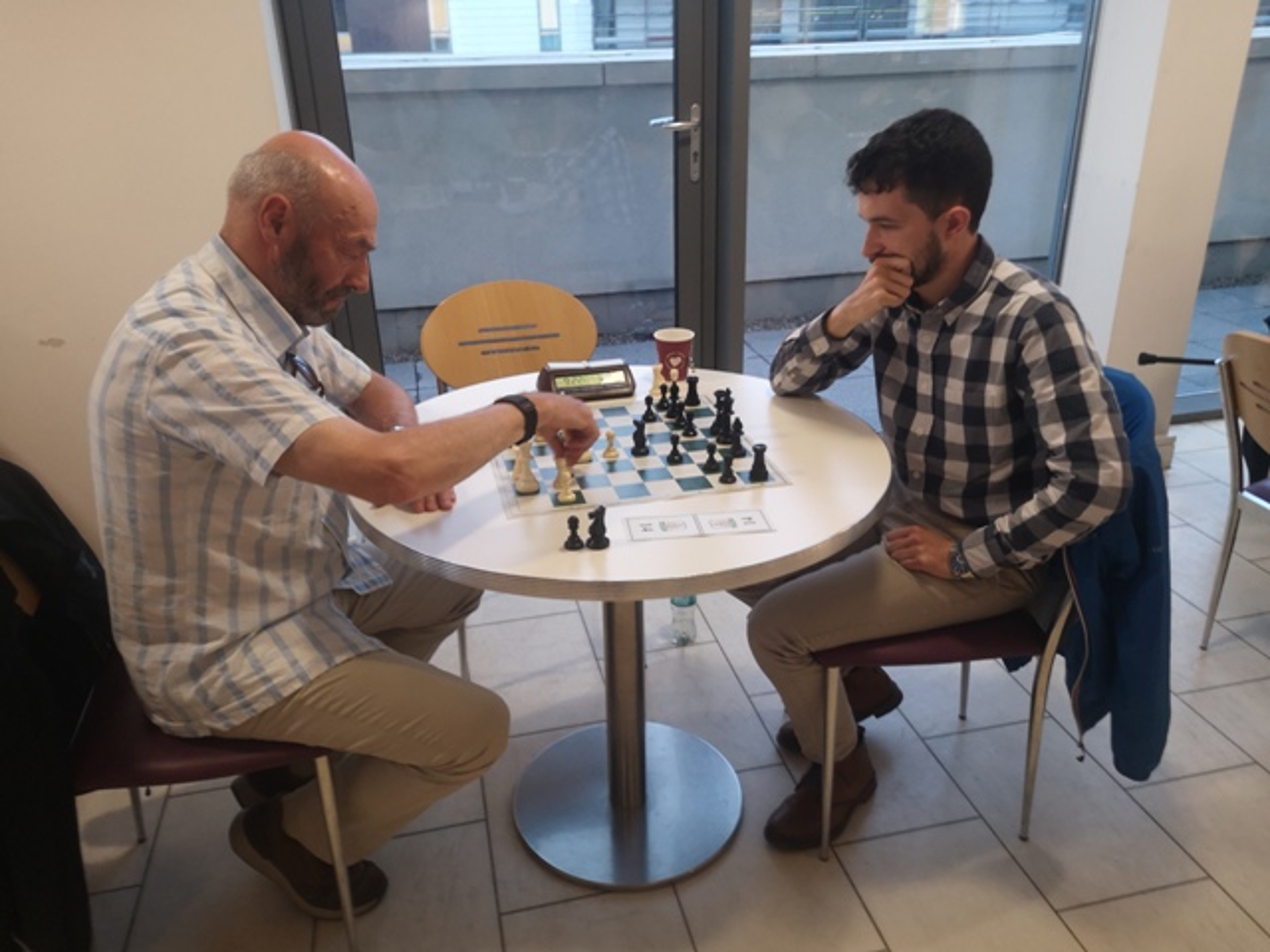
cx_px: 635
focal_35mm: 27
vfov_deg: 51.4
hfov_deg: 65.3
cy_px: 476
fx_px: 991
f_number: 1.8
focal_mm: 3.95
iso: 160
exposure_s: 1/33.3
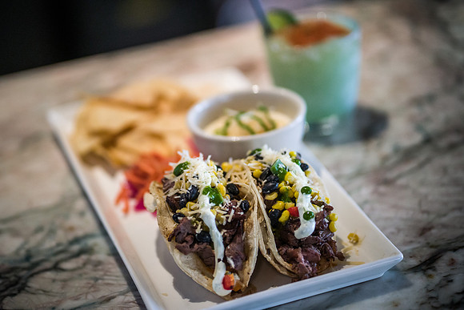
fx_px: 1165
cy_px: 145
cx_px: 217
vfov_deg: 15.1
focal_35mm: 90
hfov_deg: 22.5
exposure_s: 1/800
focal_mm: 85
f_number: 1.8
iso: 2500
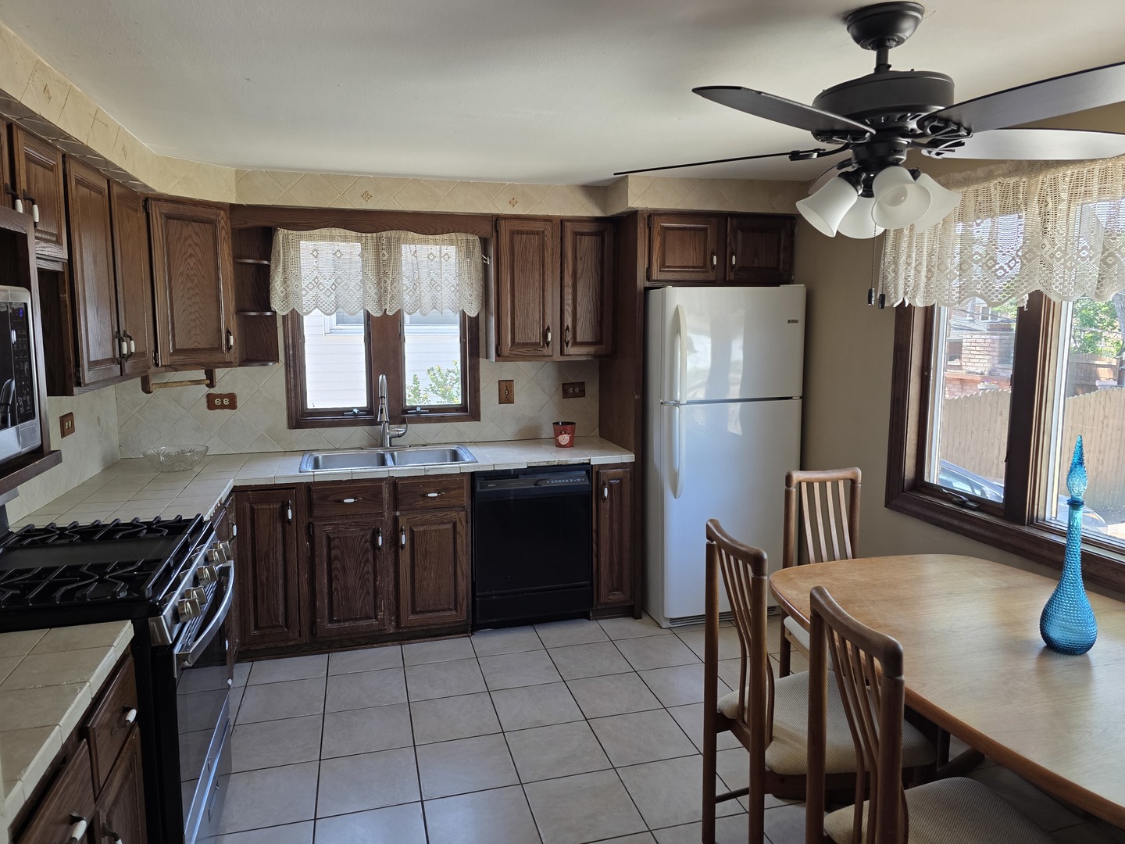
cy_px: 422
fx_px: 747
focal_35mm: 23
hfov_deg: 73.9
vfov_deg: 58.9
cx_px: 562
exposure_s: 1/180
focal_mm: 6.3
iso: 125
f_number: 1.7
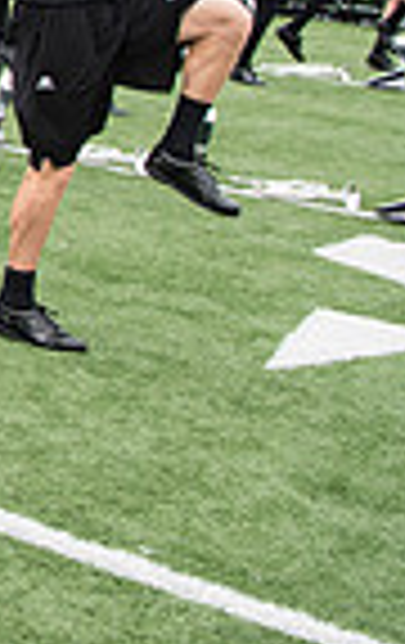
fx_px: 1740
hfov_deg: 10.3
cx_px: -738
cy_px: -110
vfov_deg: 19.8
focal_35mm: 99
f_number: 5.6
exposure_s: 1/500
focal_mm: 24
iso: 640
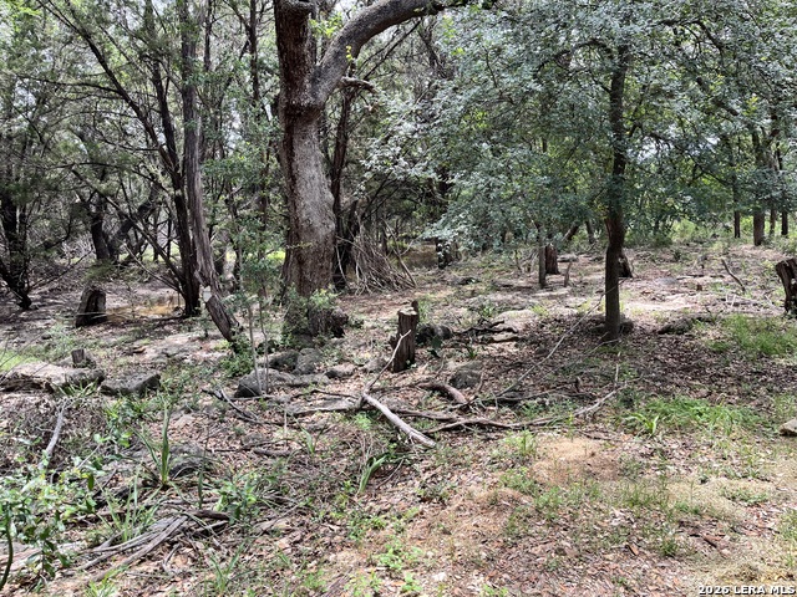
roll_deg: +2.0
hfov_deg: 67.3
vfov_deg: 53.1
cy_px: 298
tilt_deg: -7.6
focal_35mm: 26
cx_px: 398
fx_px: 599
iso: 50
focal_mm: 5.1
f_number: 1.6
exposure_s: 1/394
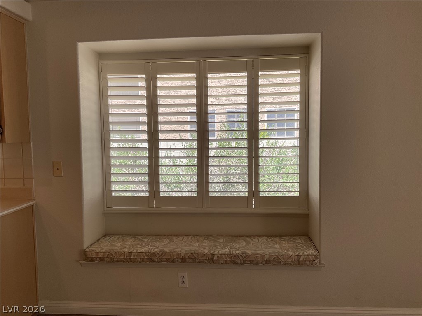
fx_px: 354
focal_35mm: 29
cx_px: 211
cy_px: 158
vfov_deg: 48.2
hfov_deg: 61.7
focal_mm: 3
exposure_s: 1/344
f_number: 1.8
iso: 16
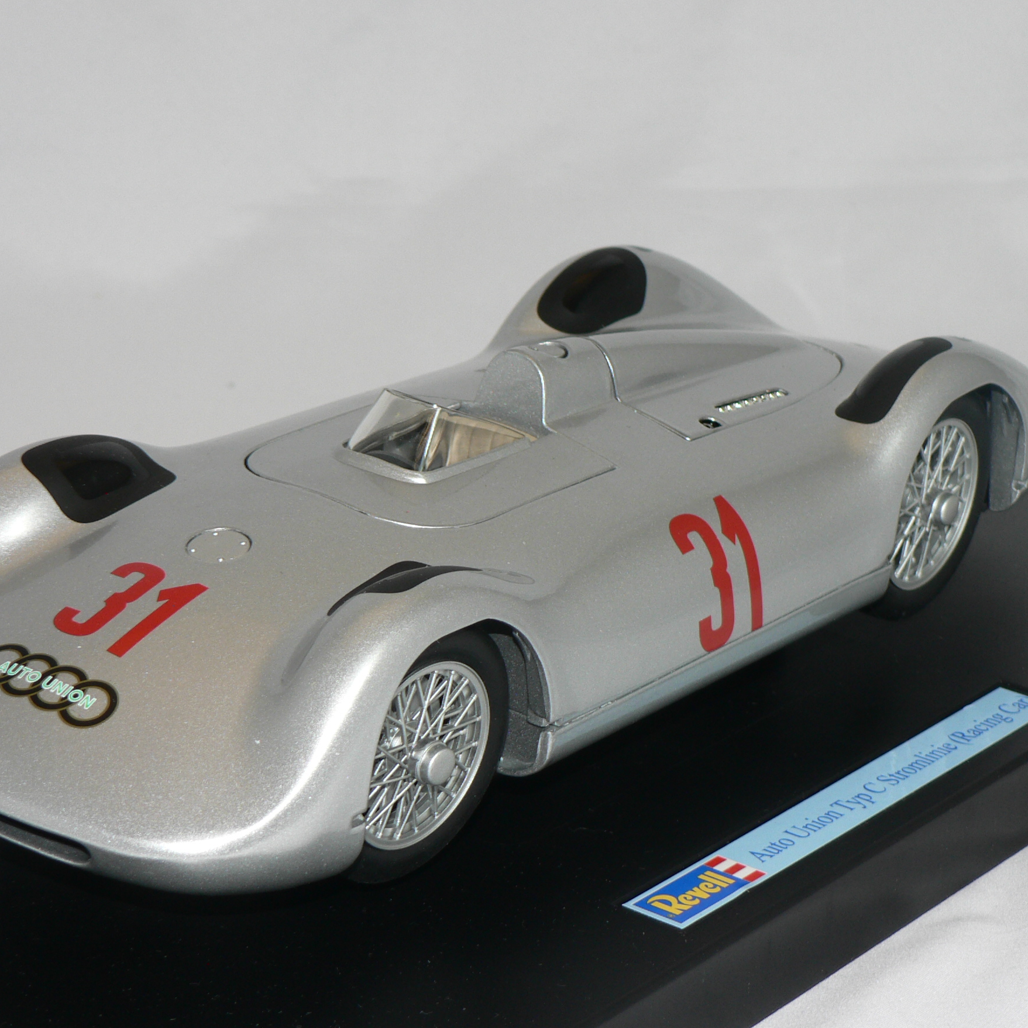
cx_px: 480
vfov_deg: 18.5
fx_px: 3158
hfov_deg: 18.5
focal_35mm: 94
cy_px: 535
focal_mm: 12.2
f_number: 3.2
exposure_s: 1/60
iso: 80
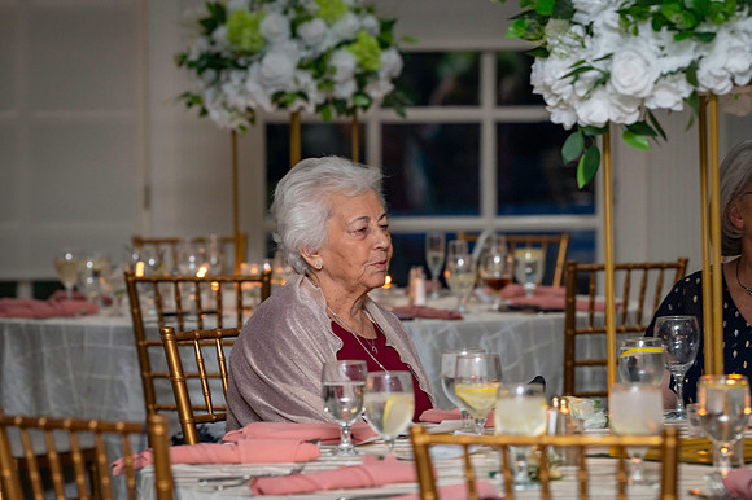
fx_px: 4175
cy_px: 250
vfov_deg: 6.9
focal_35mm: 200
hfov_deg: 10.3
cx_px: 376
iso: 1000
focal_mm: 200
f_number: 5.6
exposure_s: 1/80
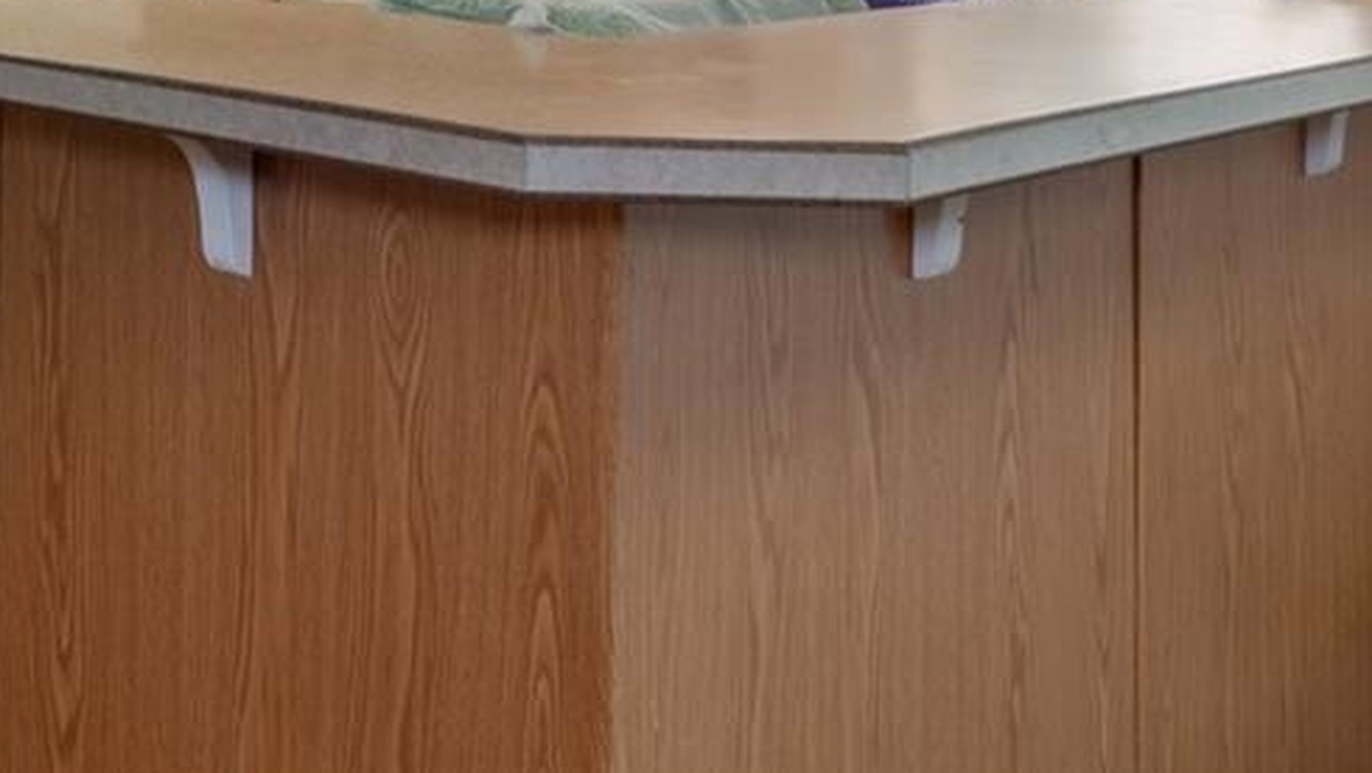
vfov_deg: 17.4
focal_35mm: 67
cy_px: -115
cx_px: 210
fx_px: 2428
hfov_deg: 30.5
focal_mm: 13
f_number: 8
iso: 320
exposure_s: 1/2
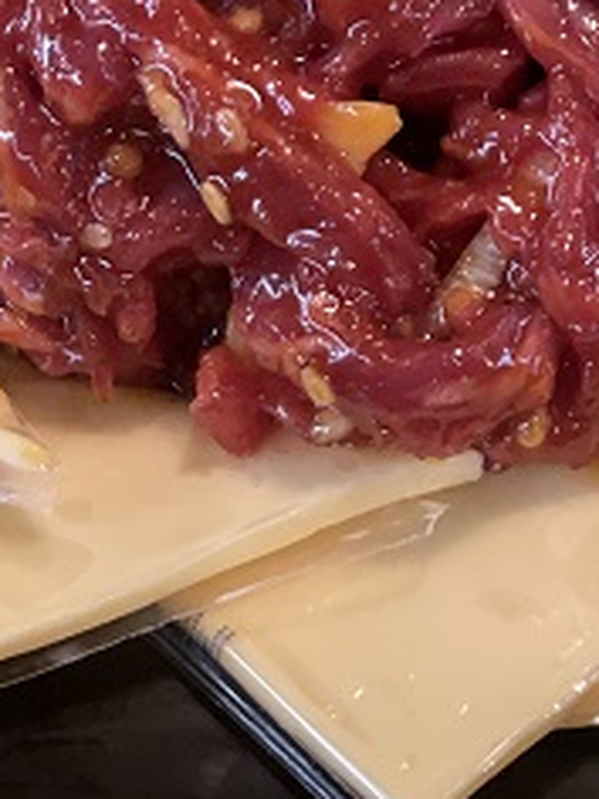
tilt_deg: -44.0
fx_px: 3046
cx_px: 393
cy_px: -152
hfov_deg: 11.2
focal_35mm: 132
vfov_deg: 14.5
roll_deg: -3.1
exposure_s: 1/17
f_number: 2
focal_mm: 6
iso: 400
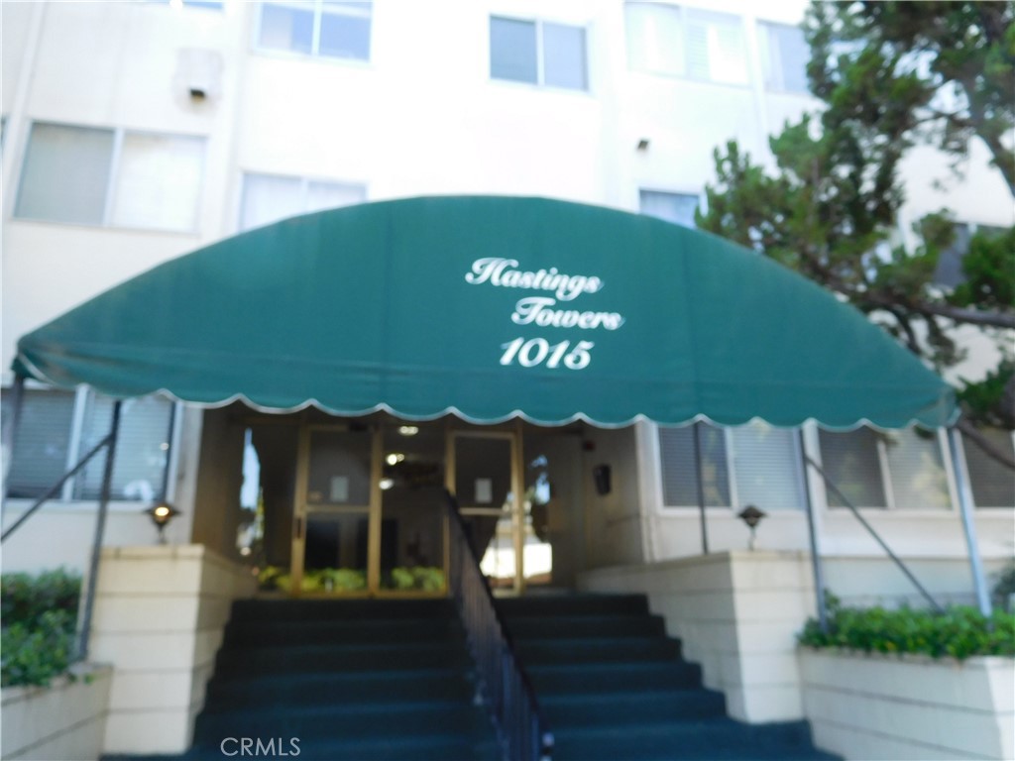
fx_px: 733
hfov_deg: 69.4
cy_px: 380
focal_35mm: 25
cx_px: 508
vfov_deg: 54.9
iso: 125
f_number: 3.4
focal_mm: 4.5
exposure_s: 1/80
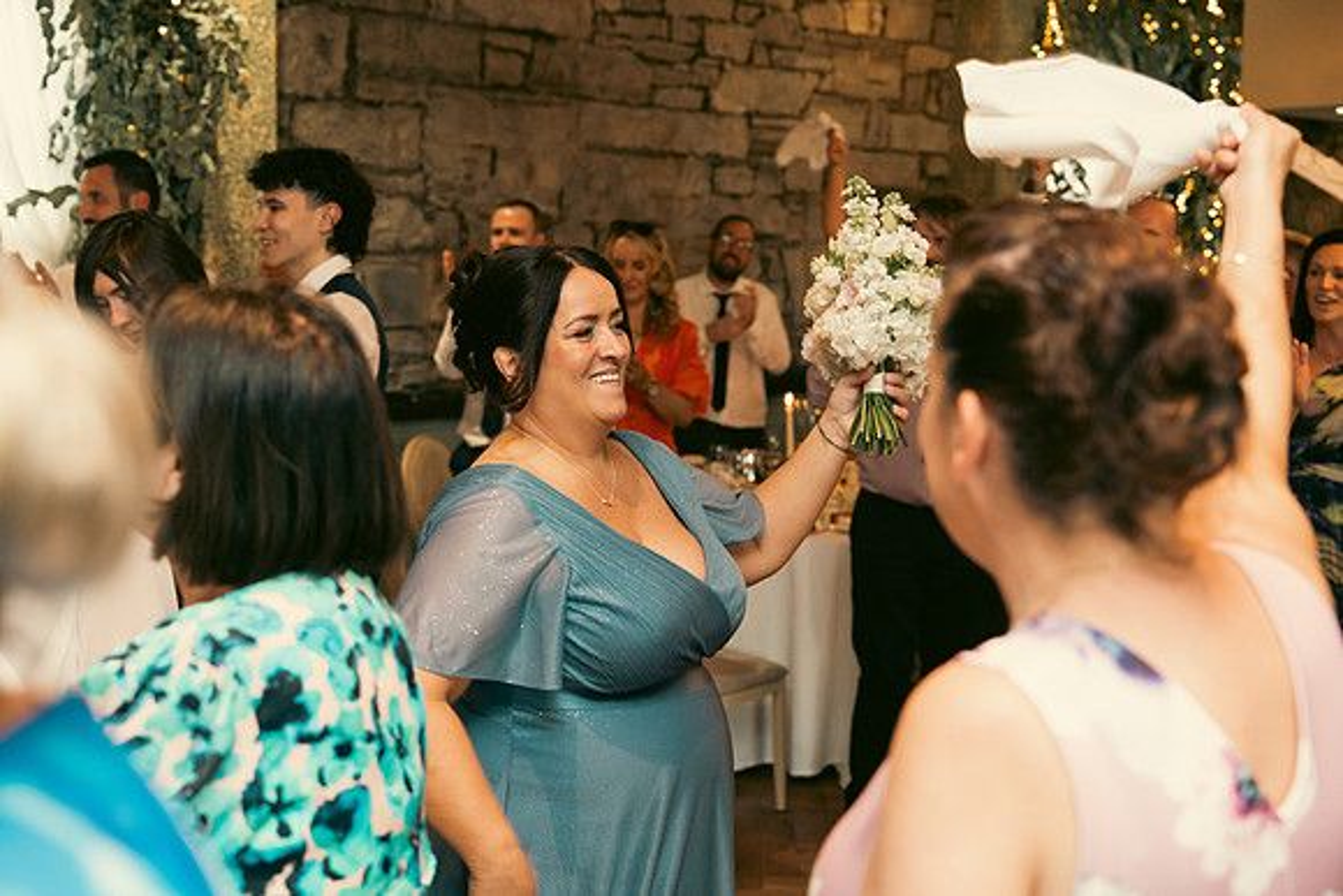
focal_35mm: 48
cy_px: 448
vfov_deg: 28.1
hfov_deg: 41.1
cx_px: 672
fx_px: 1791
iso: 2500
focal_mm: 48
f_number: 3.5
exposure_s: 1/160
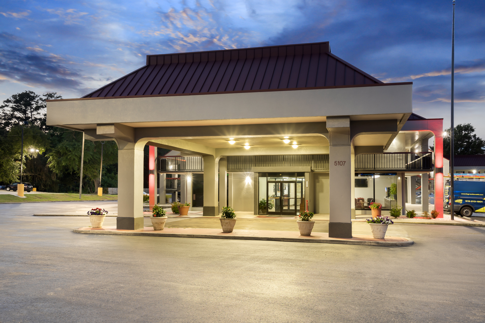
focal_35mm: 33
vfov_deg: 40.0
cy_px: 162
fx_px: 445
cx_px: 242
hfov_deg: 57.2
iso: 320
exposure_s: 1.6
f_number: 8
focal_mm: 33
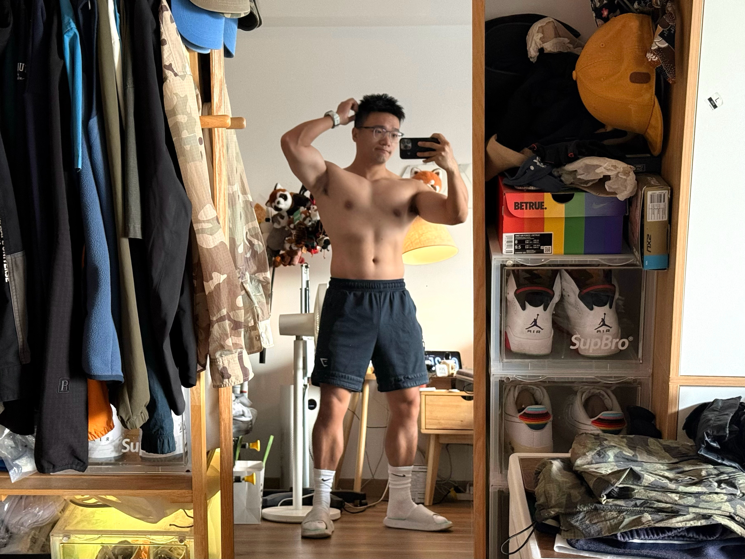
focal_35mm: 26
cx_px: 372
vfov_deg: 53.1
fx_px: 560
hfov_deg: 67.3
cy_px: 280
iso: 125
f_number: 1.5
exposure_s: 1/60
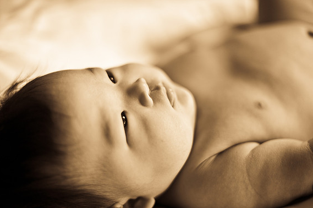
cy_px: 103
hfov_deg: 38.9
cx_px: 156
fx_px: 443
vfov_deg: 26.4
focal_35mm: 51
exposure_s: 1/640
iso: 400
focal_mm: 50
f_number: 1.4
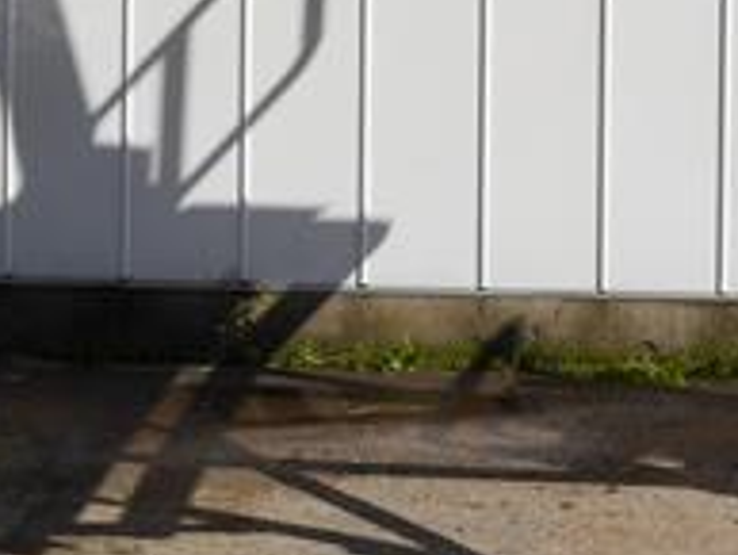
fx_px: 3243
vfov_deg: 9.5
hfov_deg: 13.0
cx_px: 315
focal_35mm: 152
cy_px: -272
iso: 160
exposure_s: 1/500
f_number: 9
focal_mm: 23
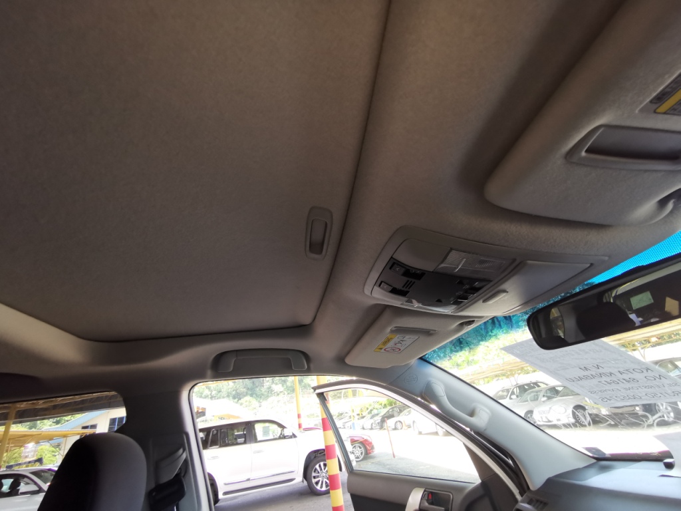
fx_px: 315
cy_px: 256
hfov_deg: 94.5
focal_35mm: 16
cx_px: 340
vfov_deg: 78.1
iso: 160
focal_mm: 2.35
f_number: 2.2
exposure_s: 1/100
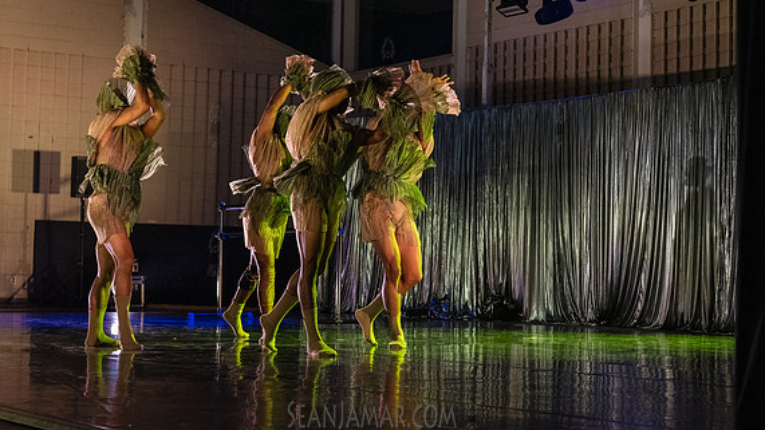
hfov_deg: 31.9
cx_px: 387
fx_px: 1339
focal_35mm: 66
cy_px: 188
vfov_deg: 18.2
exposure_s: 1/320
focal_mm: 62
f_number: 3.5
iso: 8000
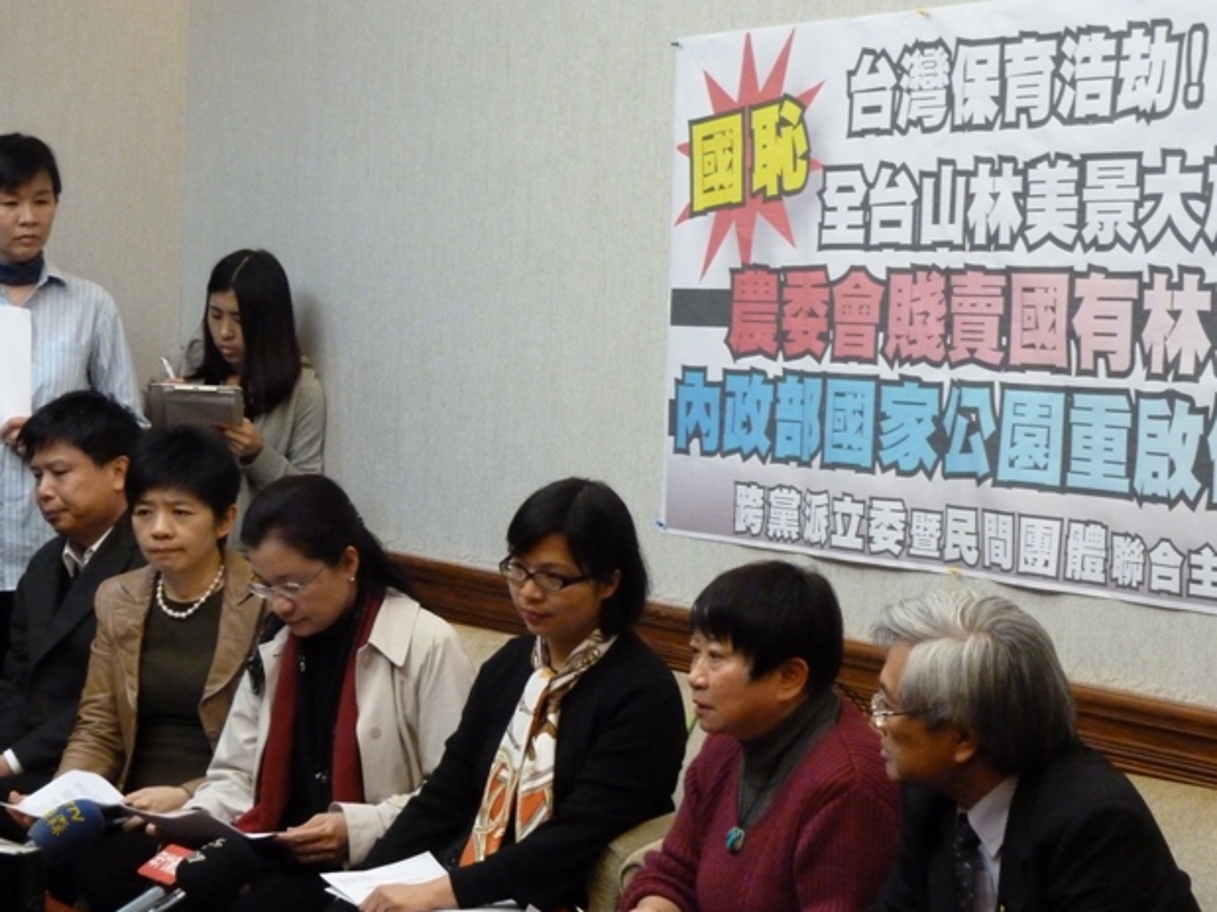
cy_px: 466
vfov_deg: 17.6
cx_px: 612
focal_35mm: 84
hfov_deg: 23.3
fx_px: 2953
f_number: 4.2
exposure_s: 1/20
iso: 800
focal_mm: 12.8
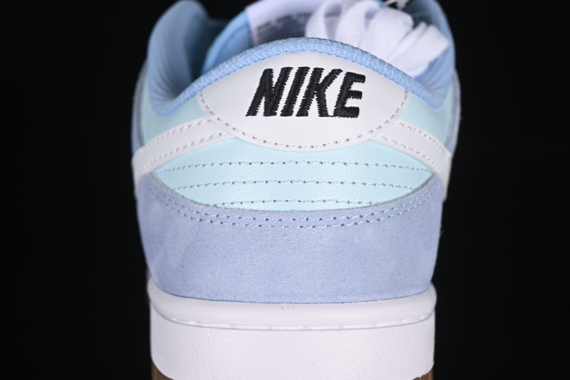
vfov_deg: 18.2
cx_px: 285
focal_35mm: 75
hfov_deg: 27.0
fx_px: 1187
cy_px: 190
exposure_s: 1/80
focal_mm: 50
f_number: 7.1
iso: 160
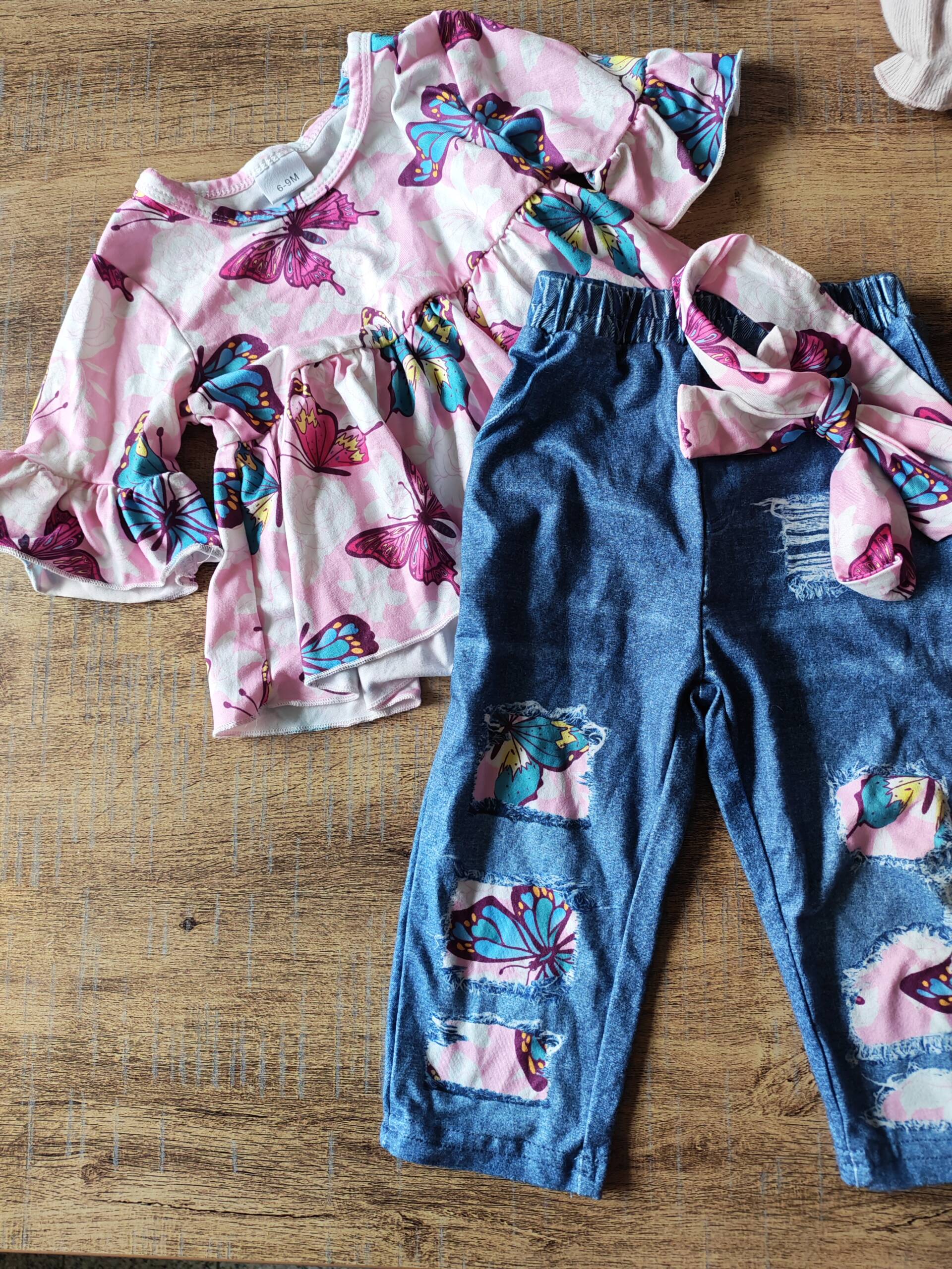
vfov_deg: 71.6
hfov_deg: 56.8
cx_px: 476
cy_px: 634
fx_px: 880
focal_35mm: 24
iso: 250
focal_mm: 6.12
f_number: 1.9
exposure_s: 1/100
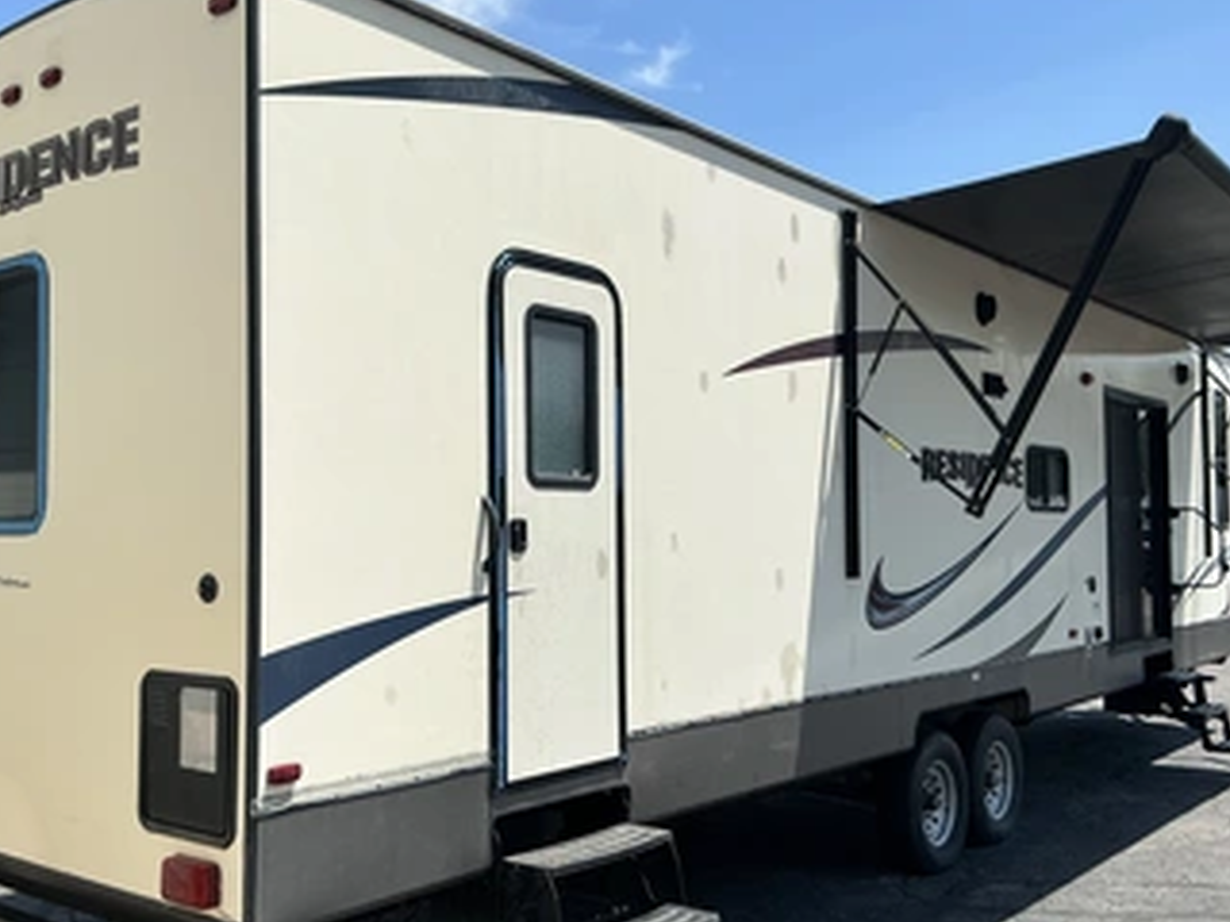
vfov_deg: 40.7
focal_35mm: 35
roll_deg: +1.3
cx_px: 569
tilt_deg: +2.1
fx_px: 1244
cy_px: 488
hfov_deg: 52.6
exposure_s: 1/2667
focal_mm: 3
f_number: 1.8
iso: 25
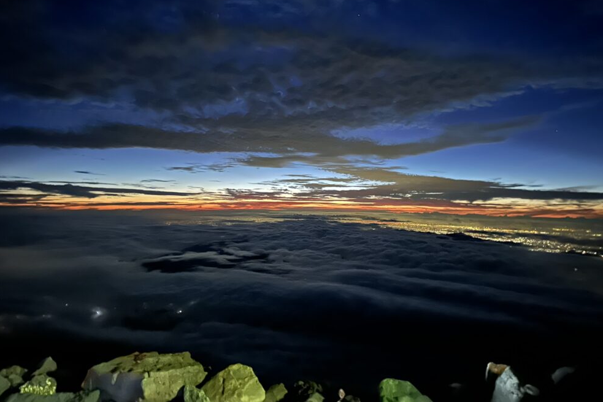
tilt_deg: +4.5
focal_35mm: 26
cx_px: 302
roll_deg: -0.7
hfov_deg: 69.4
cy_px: 168
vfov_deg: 49.3
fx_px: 435
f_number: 1.78
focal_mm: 6.86
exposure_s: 1/5
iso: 4000
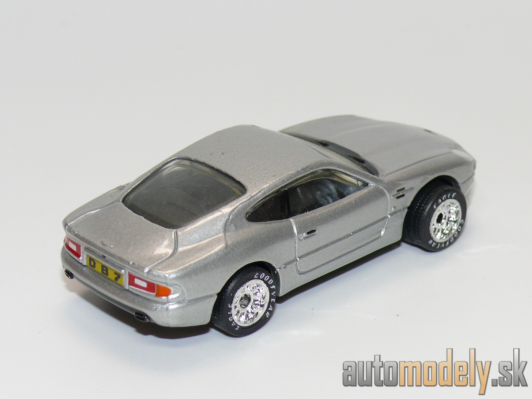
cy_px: 200
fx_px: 1721
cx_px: 266
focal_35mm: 112
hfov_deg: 17.6
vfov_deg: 13.2
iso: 100
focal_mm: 14.1
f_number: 4
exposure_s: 1/30
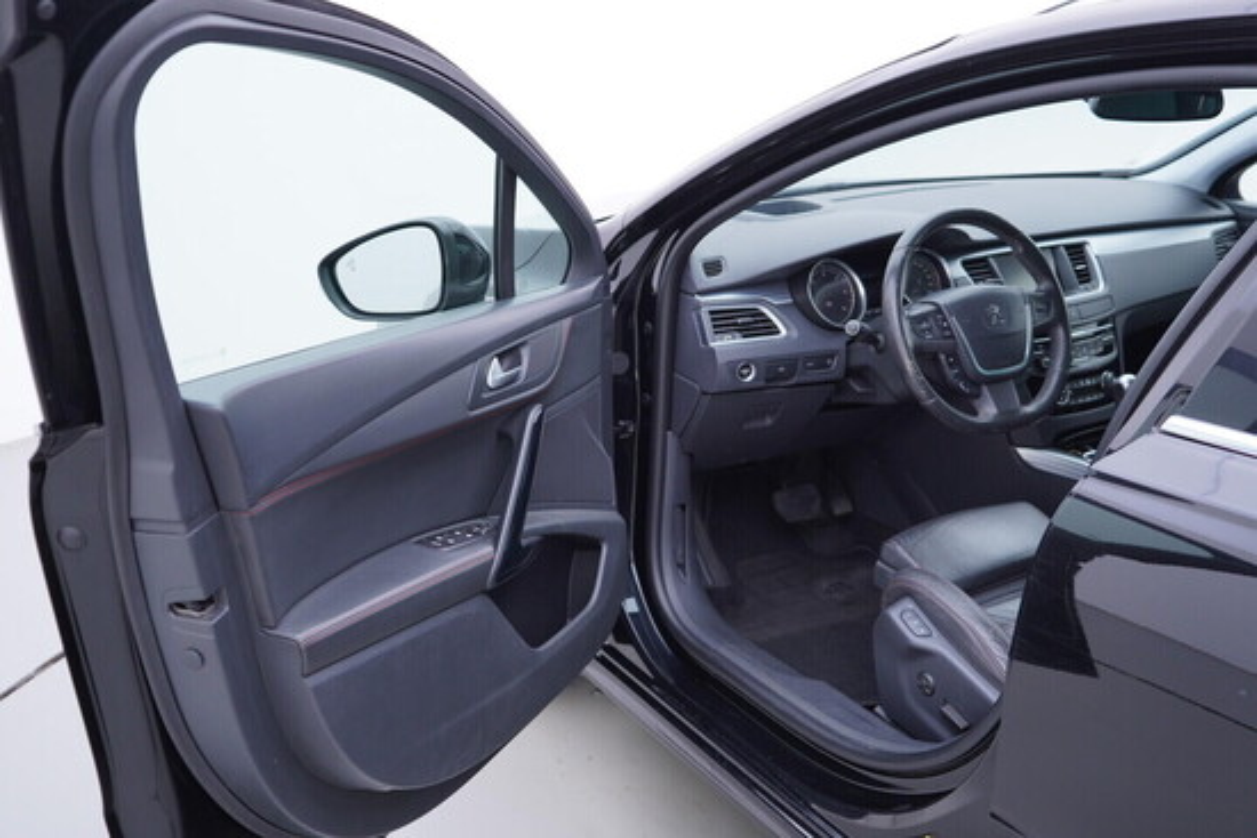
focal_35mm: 36
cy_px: 419
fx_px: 1257
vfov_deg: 36.9
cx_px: 628
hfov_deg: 53.1
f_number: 2.8
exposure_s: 1/40
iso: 125
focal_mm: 24
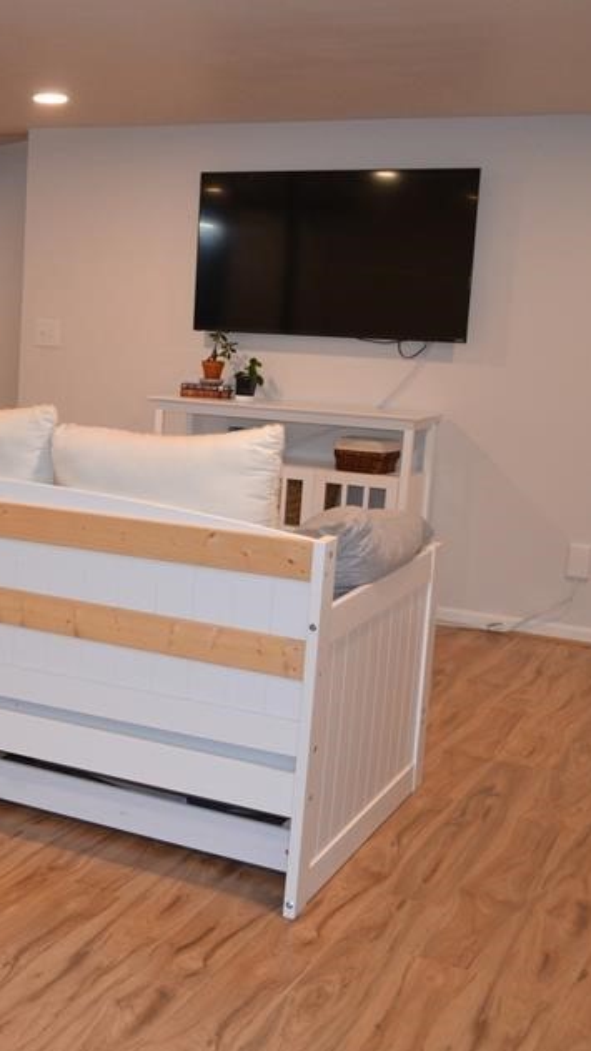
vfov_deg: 40.6
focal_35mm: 51
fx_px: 1421
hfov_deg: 22.4
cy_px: 511
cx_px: -27
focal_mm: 20
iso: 900
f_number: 3.8
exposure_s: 1/60
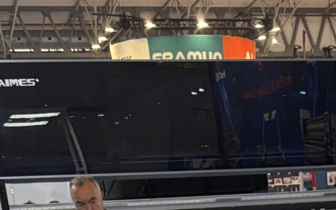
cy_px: 613
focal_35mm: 108
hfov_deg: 18.5
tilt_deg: -24.4
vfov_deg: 9.6
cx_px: 372
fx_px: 989
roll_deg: +3.3
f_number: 1.6
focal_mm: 5.96
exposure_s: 1/100
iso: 125
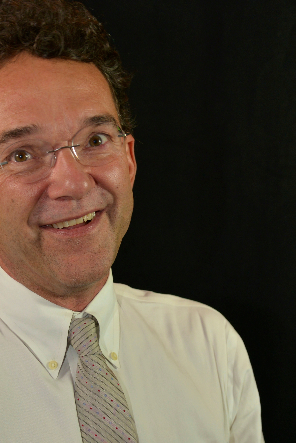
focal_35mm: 91
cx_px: 67
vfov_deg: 21.7
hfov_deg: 15.0
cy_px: 422
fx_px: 1121
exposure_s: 1/60
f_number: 4
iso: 320
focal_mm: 45
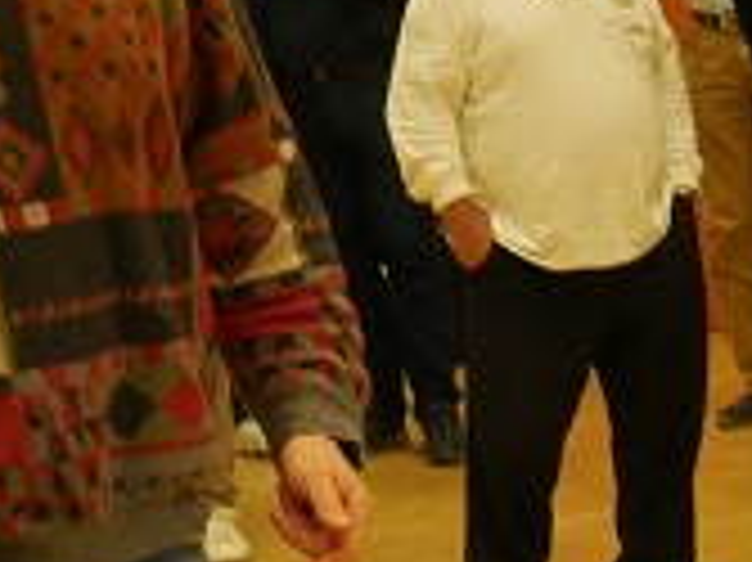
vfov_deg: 8.7
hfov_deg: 11.6
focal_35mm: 168
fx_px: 3647
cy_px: -211
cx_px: -36
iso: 2000
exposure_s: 1/60
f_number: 5.6
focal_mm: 14
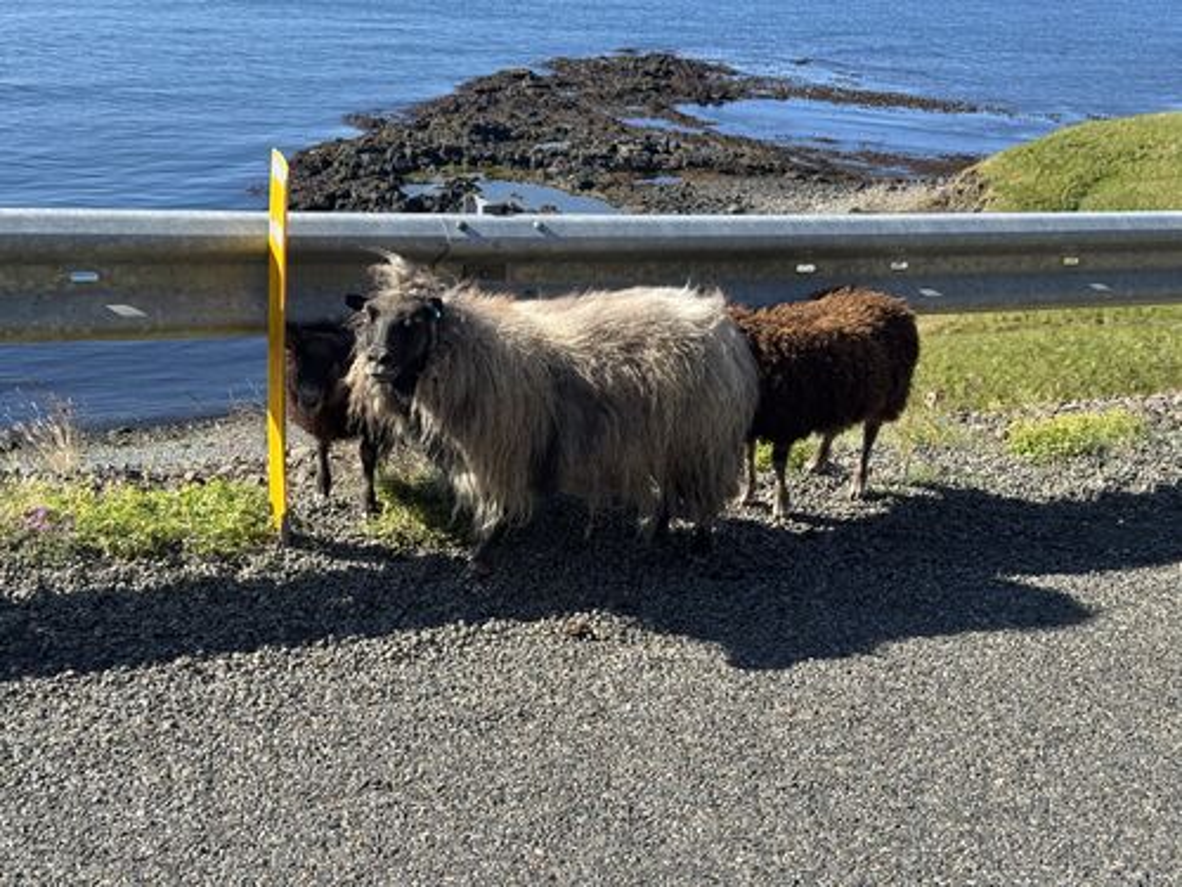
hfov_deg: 39.7
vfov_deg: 30.3
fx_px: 1639
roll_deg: -3.0
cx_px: 591
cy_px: 444
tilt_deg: -21.8
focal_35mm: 48
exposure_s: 1/1681
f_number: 1.78
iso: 64
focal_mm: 6.76
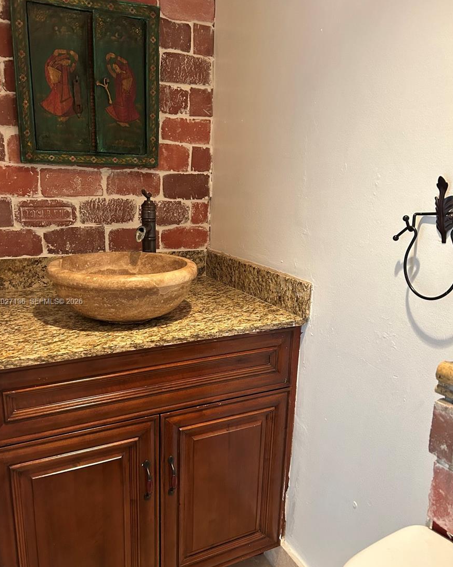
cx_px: 221
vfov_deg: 62.2
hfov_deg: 51.5
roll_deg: -1.4
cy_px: 302
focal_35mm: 28
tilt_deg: -14.9
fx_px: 469
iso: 400
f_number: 1.5
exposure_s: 1/60
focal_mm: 5.7
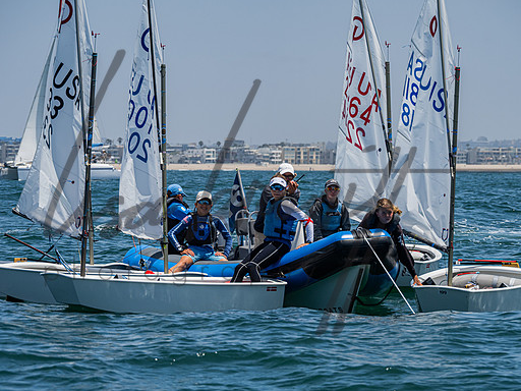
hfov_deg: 9.6
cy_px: 237
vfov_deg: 7.2
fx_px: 3116
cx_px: 277
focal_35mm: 207
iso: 250
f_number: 7.6
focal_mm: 155
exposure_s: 1/1600
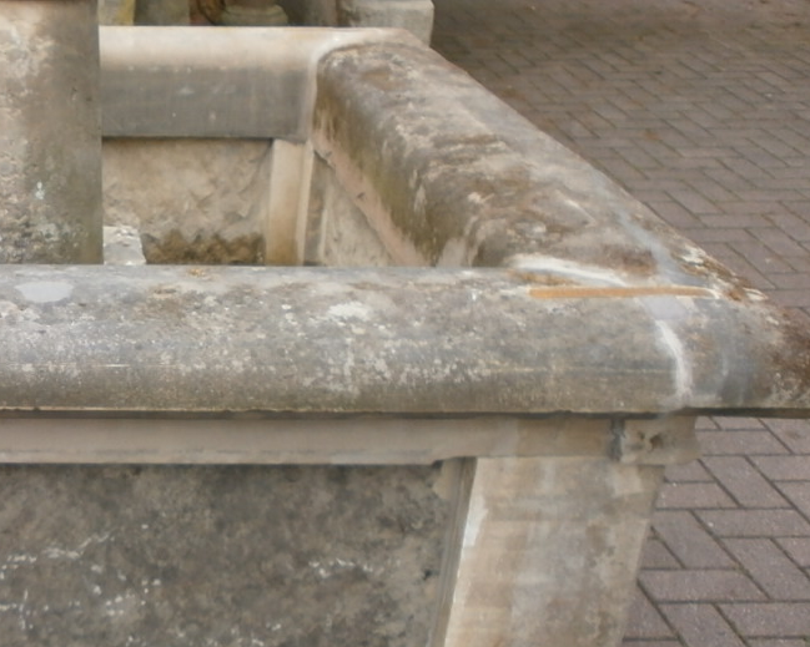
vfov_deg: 29.1
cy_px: 379
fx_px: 1246
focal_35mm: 52
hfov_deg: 33.4
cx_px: 26
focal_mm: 4.8
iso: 100
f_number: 2.9
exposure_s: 1/320
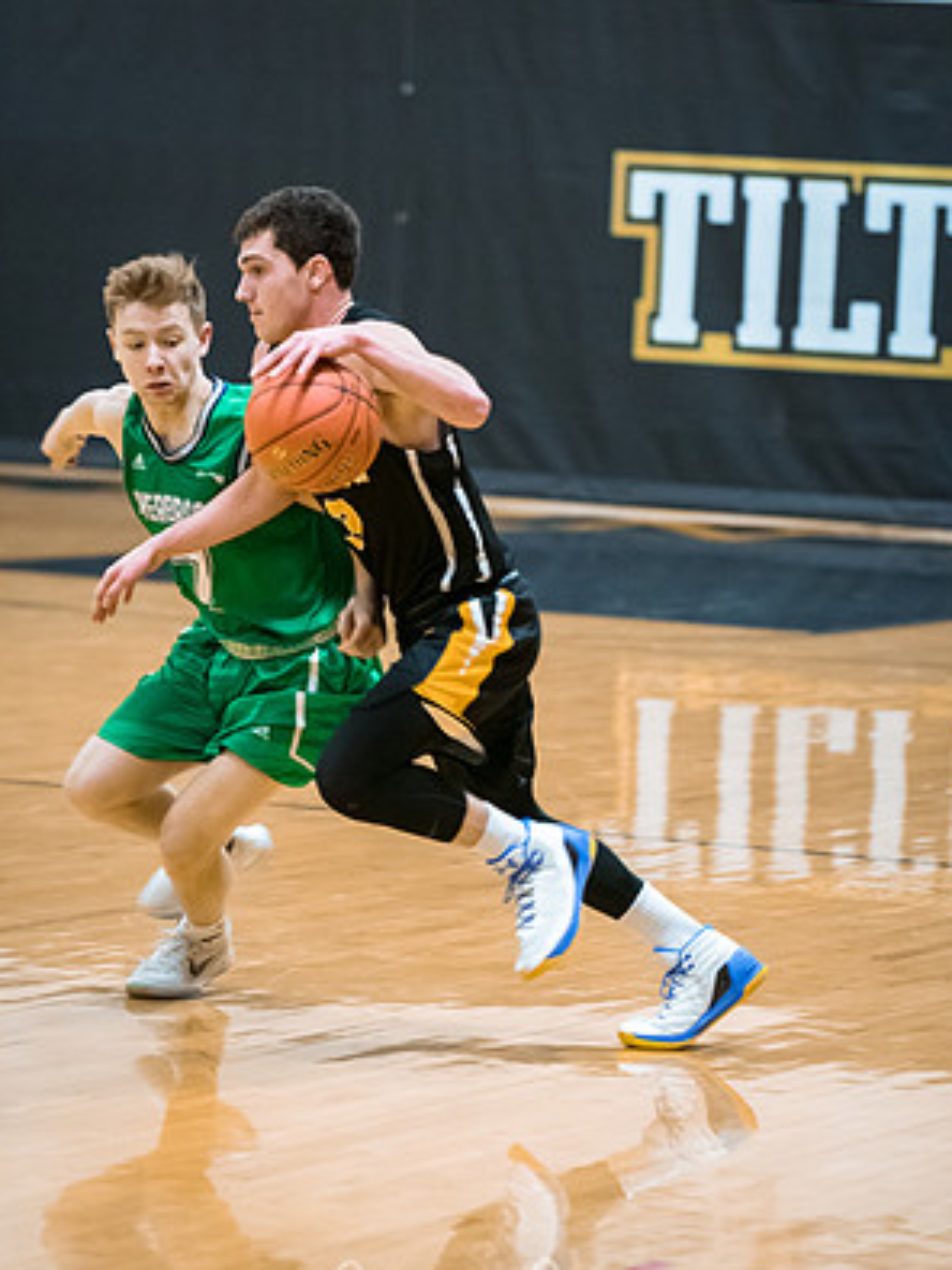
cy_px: 643
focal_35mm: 197
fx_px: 7228
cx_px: 476
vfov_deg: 10.0
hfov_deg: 7.5
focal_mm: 120
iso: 3200
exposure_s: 1/400
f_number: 2.8
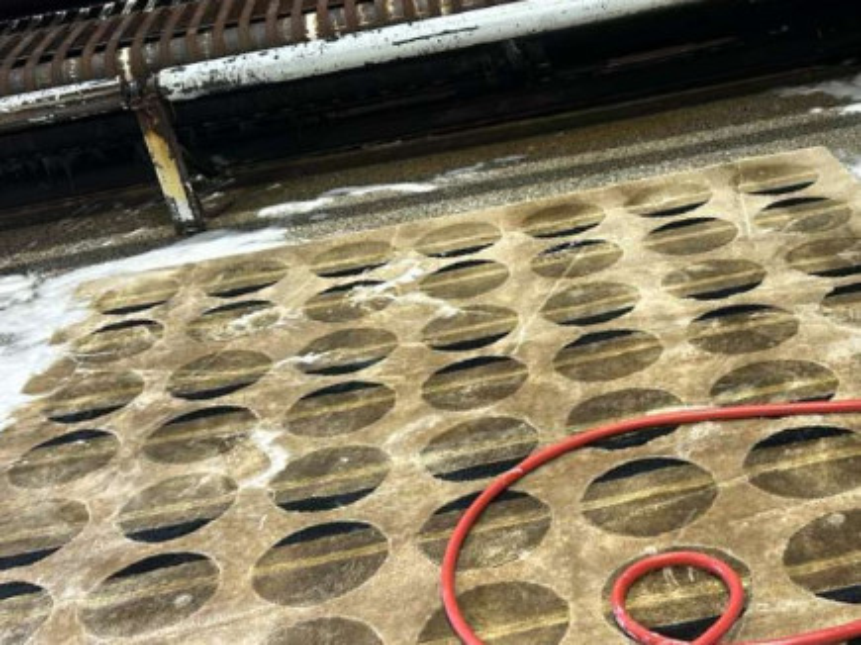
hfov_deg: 67.3
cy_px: 322
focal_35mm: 26
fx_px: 647
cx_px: 430
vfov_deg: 53.0
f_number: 1.8
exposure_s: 1/121
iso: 50
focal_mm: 4.2
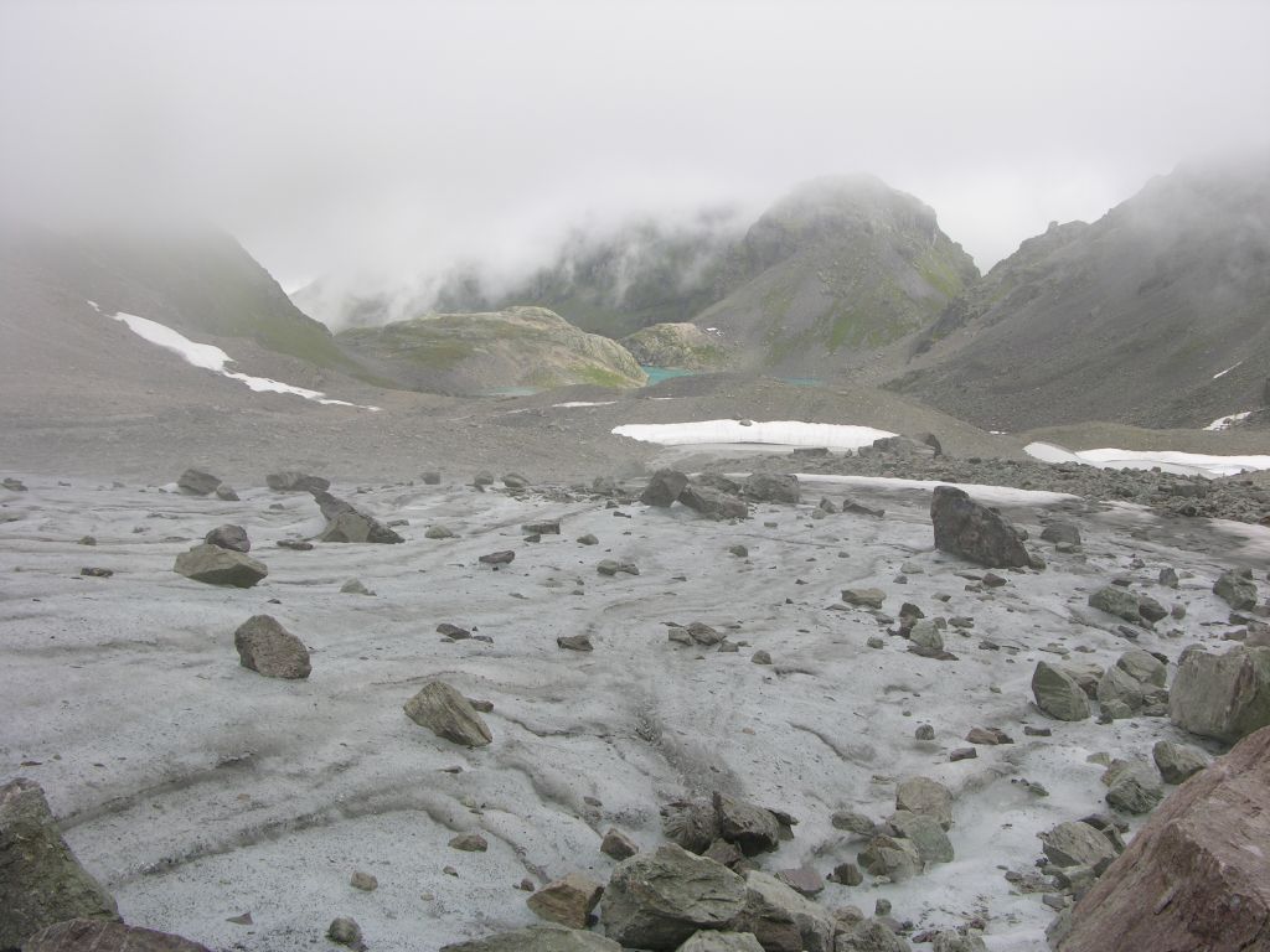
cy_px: 476
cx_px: 635
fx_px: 1284
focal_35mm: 35
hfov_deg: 52.6
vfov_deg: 40.7
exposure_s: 1/213
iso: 50
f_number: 5.6
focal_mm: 8.9
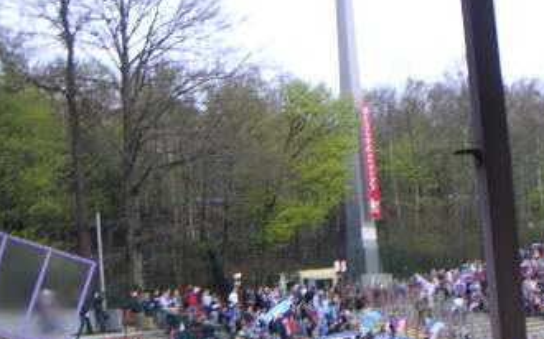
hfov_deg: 33.3
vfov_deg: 21.2
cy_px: 225
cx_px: 345
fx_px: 904
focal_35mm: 61
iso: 100
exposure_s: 1/20
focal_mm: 6
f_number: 2.8
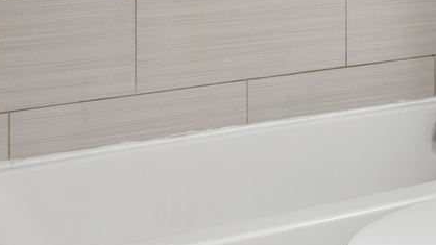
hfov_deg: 26.8
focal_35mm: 69
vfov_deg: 15.3
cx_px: 533
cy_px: -186
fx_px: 798
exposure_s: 1/20
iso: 200
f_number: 8
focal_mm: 17
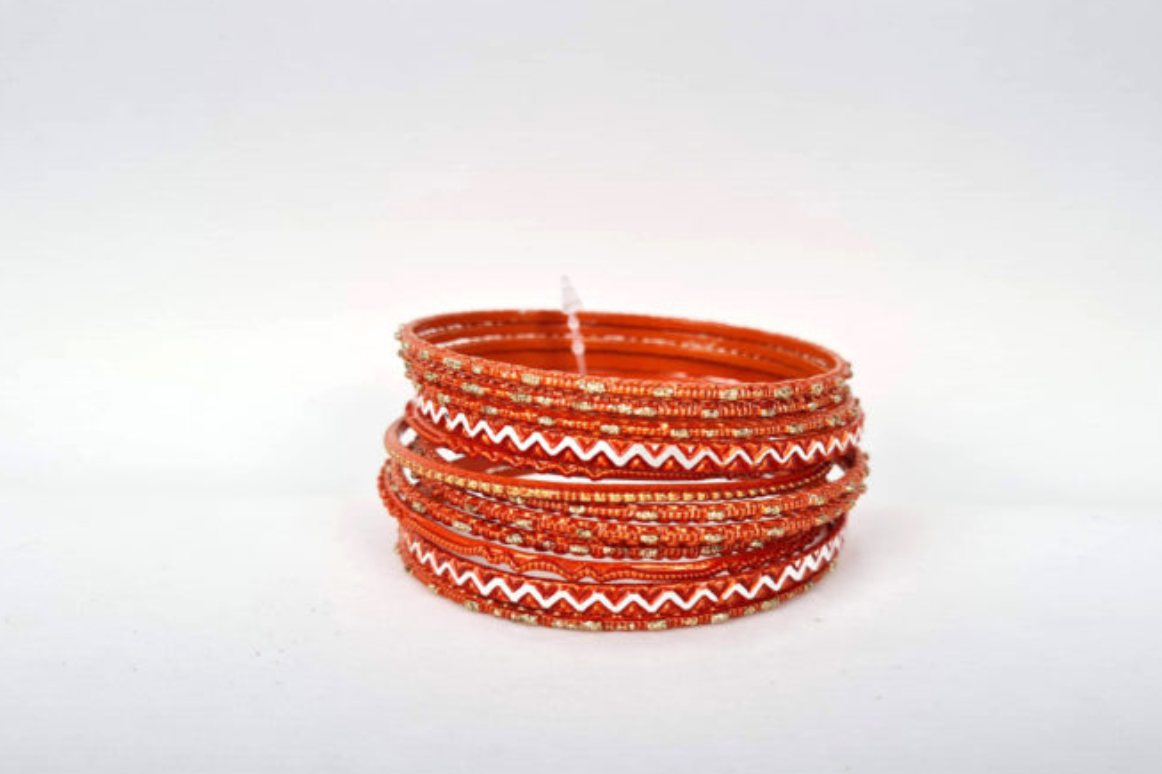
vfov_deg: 44.9
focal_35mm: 29
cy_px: 414
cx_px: 614
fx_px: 936
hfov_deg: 63.6
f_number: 1.8
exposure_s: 1/389
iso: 50
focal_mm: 5.4
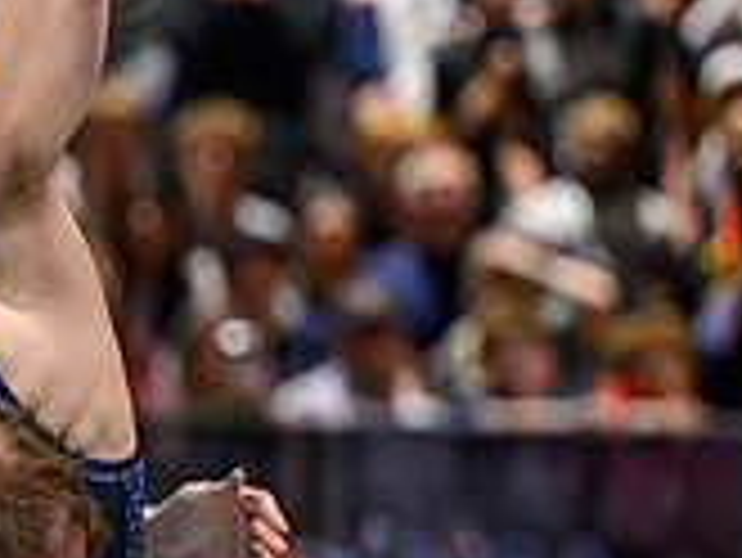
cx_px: -249
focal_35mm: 488
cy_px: 363
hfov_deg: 4.0
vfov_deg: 3.1
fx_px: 10468
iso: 10000
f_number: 2.8
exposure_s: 1/800
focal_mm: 130
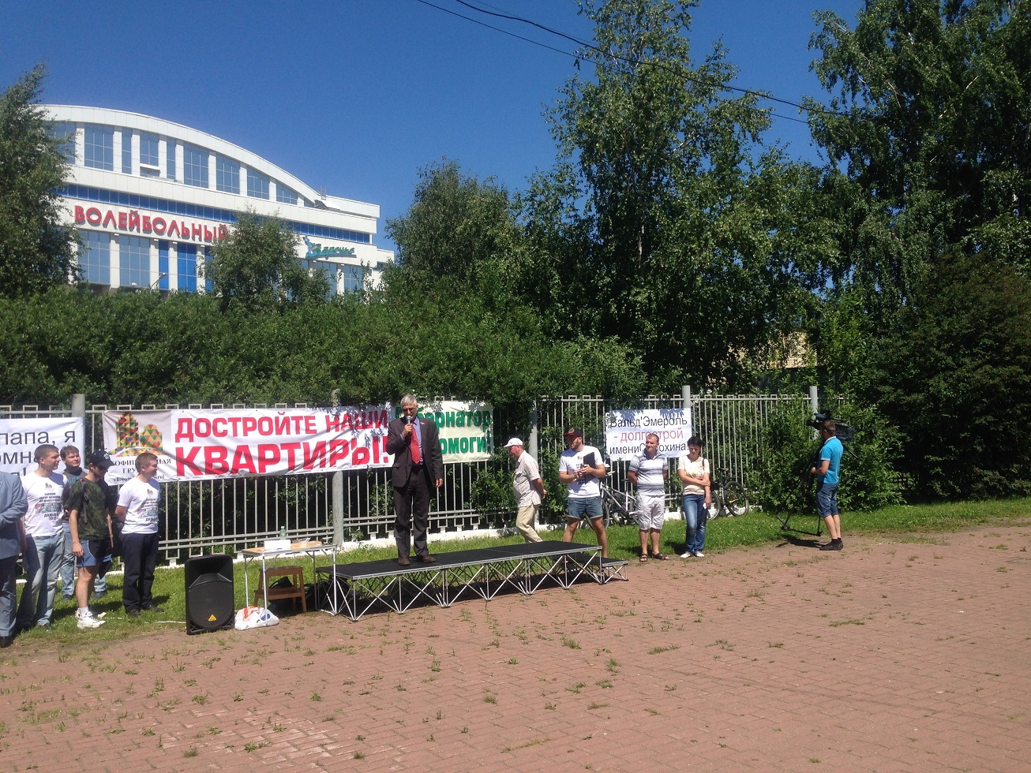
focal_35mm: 33
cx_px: 516
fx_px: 983
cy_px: 386
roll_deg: -0.3
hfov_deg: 55.3
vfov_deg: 43.0
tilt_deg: +2.8
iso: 50
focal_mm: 4.12
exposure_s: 1/1938
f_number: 2.4
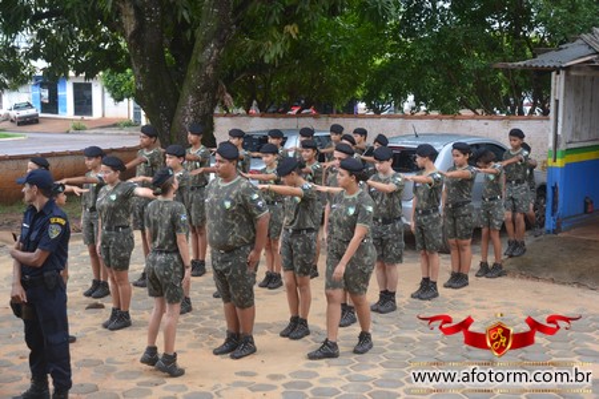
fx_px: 948
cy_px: 200
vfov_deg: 23.8
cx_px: 300
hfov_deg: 35.1
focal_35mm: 57
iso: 320
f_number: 5.6
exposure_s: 1/125
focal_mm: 38
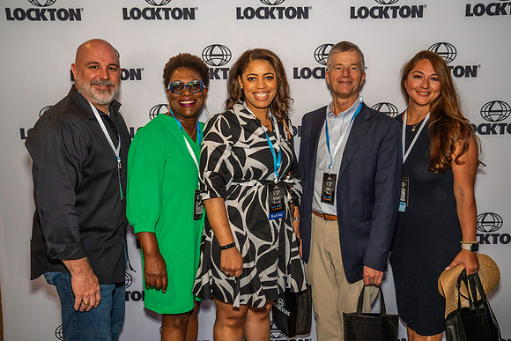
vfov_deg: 40.0
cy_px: 170
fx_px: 469
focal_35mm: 33
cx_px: 256
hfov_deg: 57.2
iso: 2500
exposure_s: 1/125
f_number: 4
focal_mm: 33
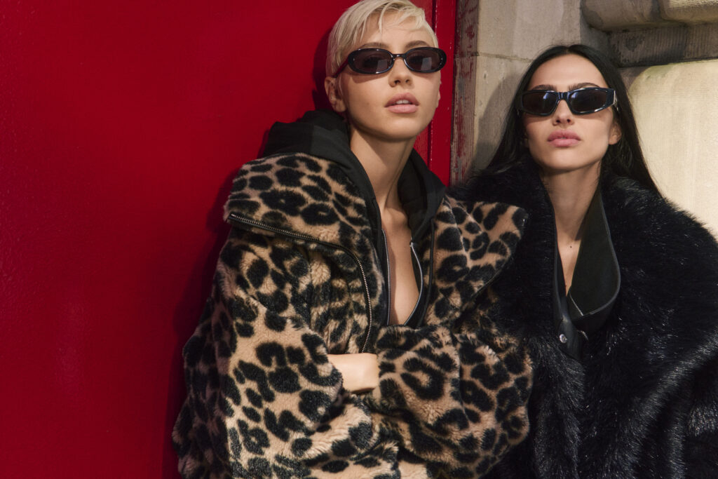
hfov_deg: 39.6
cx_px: 359
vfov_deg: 27.0
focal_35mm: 50
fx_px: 997
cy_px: 240
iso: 640
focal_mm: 50
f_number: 10
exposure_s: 1/320
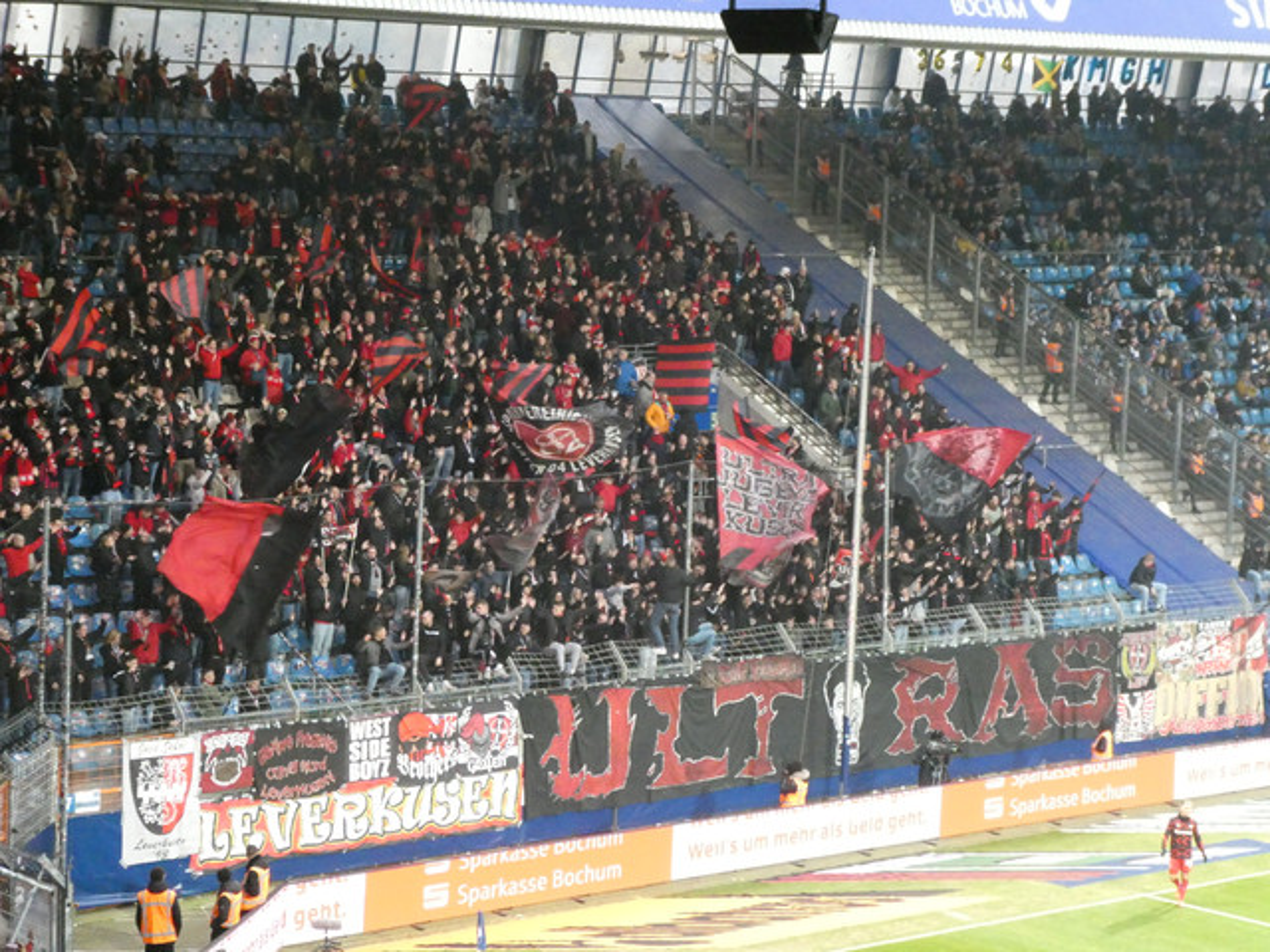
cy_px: 476
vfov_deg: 16.4
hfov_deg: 21.8
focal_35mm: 90
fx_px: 3302
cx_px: 635
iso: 1600
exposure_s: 1/125
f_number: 4.9
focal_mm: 16.1
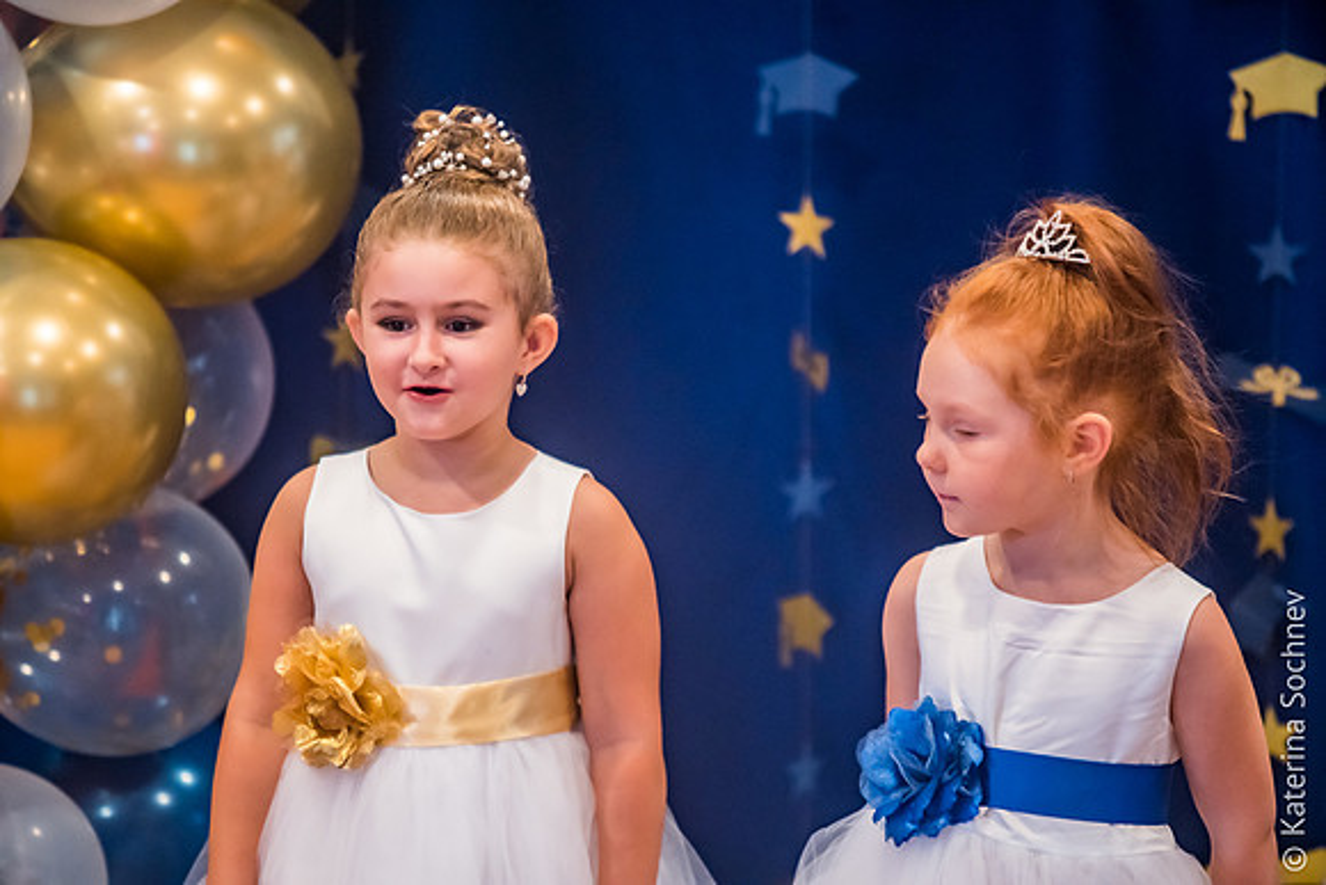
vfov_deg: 6.9
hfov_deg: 10.3
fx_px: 7368
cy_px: 442
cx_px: 663
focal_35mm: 200
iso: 3200
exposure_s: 1/200
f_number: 2.8
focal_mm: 200
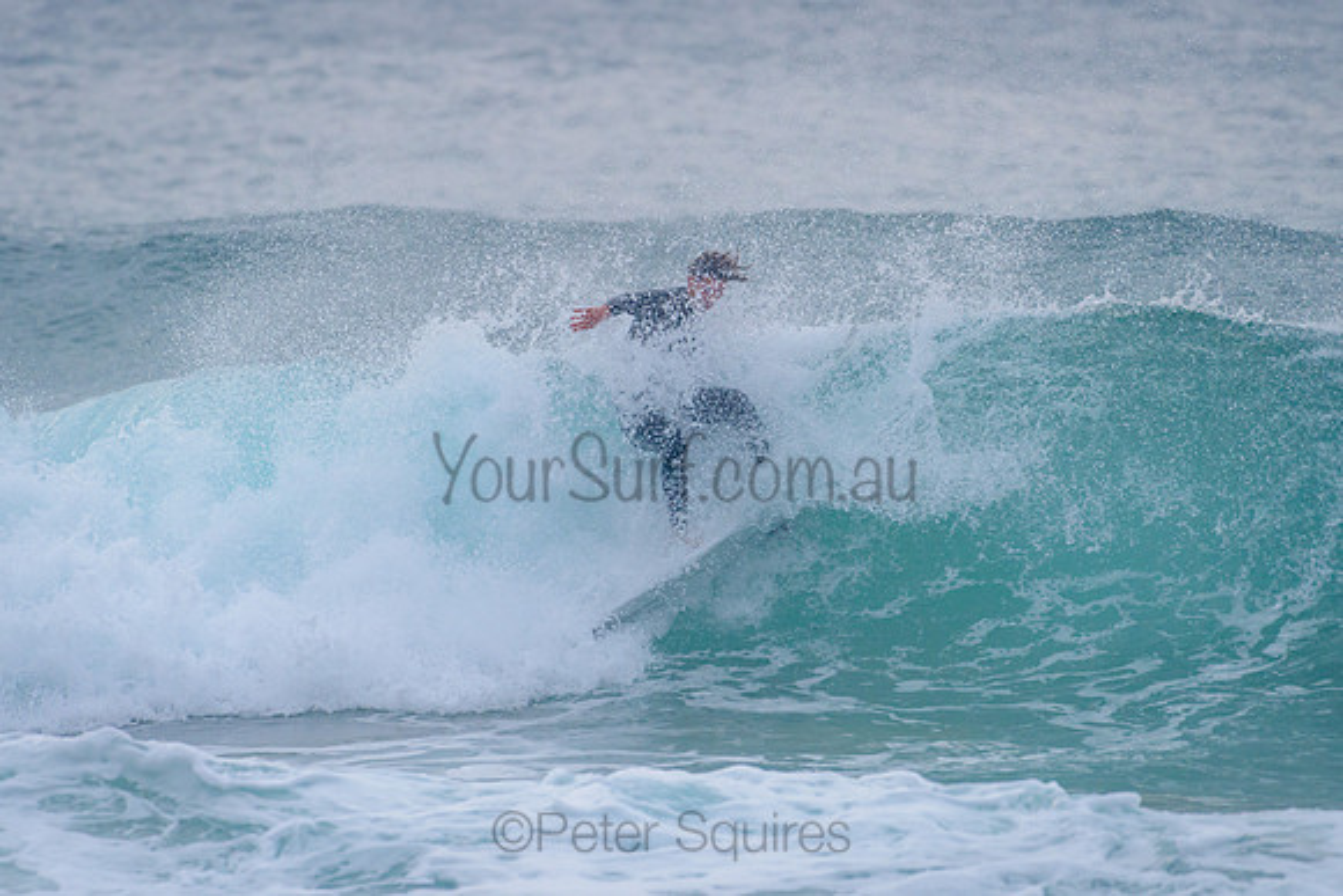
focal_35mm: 613
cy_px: 440
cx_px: 651
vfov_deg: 2.2
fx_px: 22878
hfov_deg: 3.4
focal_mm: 500
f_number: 5.6
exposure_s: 1/1600
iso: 560
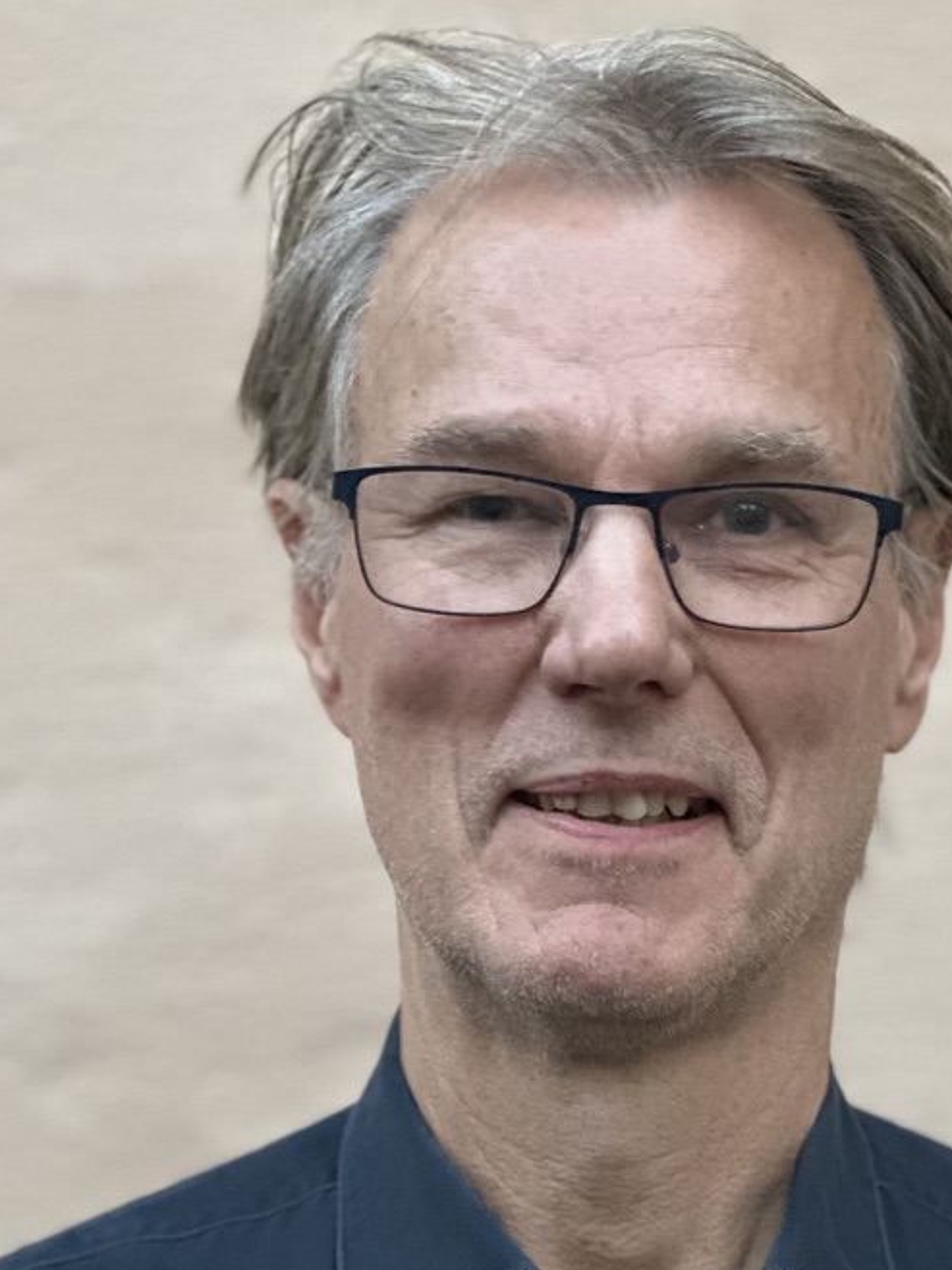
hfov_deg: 12.3
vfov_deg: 16.4
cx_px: 672
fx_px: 4399
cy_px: 756
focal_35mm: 120
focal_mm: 9
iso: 1000
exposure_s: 1/15
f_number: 2.8
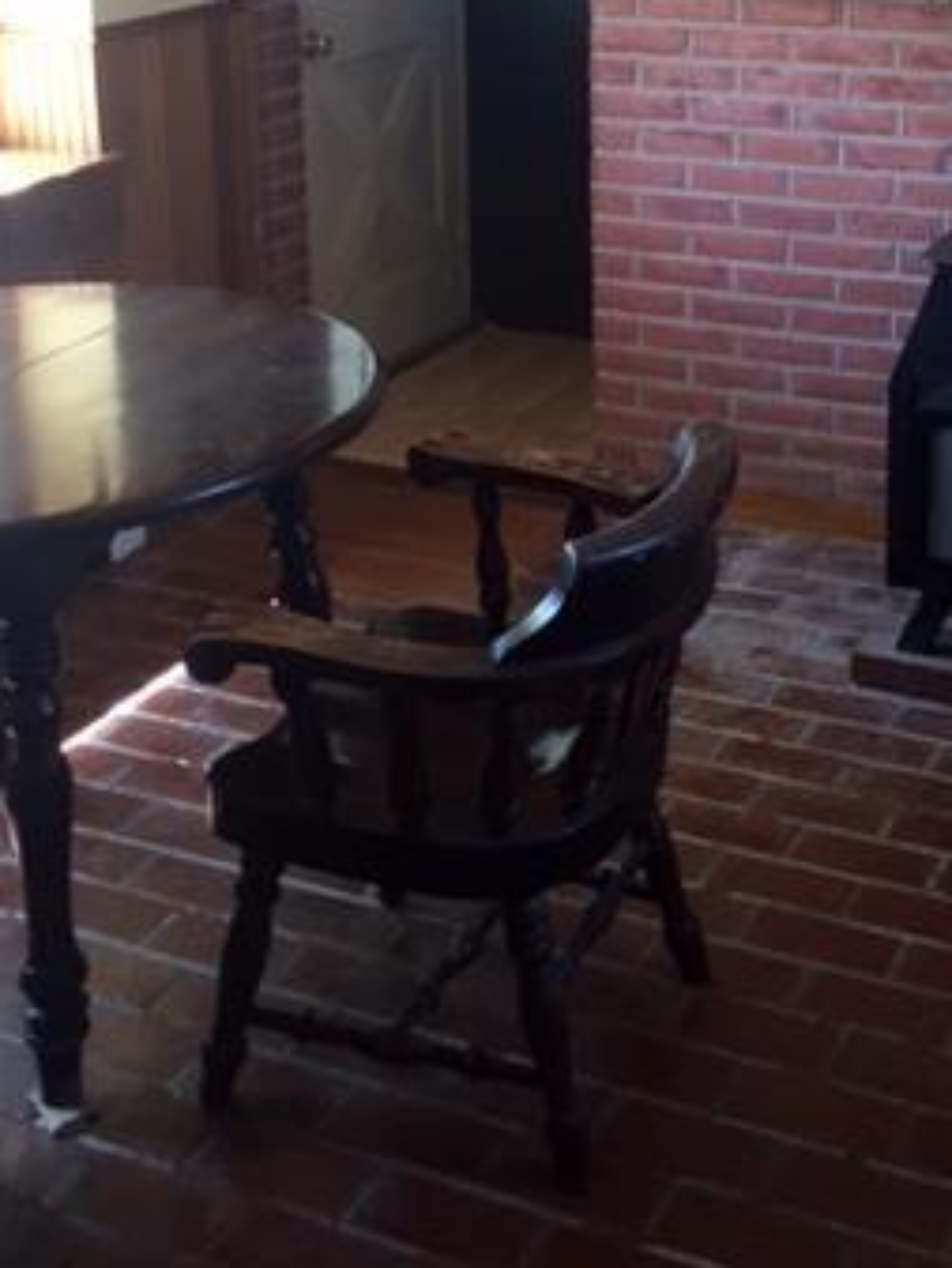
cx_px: 591
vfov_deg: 33.6
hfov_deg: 26.5
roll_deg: +0.9
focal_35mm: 55
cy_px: 196
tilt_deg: -12.3
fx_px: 2016
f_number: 2.2
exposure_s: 1/30
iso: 100
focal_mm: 4.15
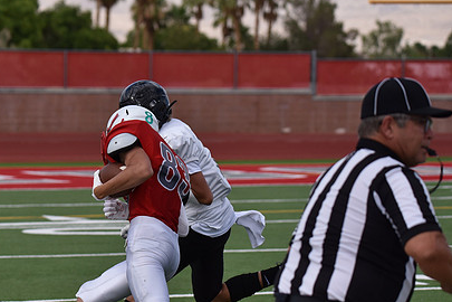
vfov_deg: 6.4
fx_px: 2699
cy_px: 209
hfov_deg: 9.6
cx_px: 137
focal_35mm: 215
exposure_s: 1/4000
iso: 560
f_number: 5.6
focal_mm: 150
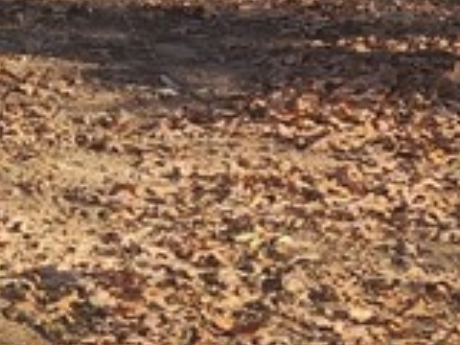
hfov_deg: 12.5
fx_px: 1953
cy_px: 80
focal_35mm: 147
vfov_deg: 10.1
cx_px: -302
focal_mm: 5.4
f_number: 1.8
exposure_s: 1/551
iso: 20
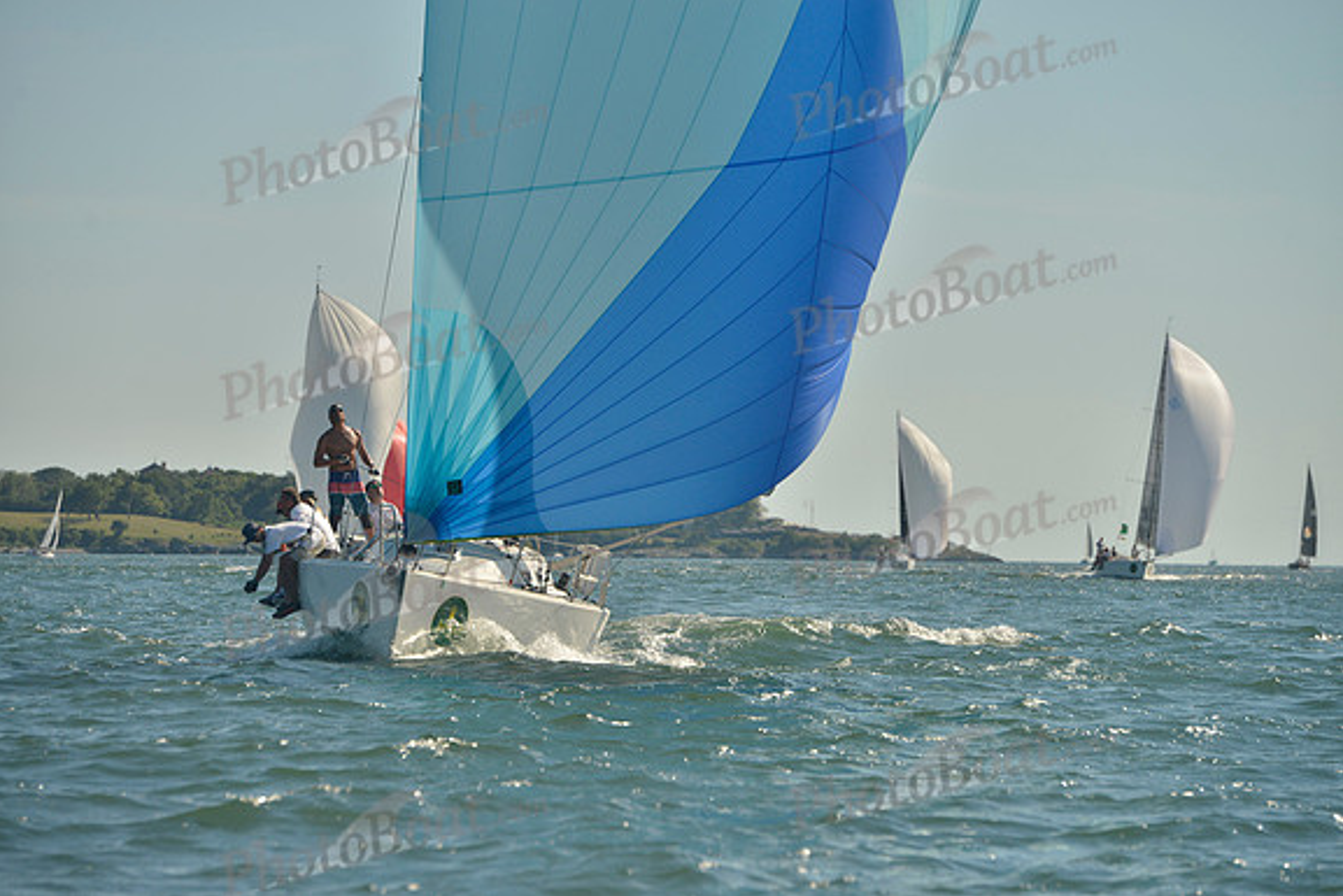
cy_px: 448
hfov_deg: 11.1
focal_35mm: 186
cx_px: 670
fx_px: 6940
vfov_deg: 7.4
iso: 400
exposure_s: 1/1250
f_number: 8
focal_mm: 185
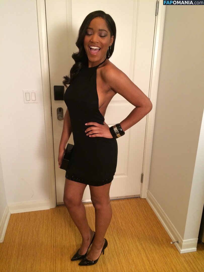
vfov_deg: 60.0
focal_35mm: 30
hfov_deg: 46.8
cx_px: 102
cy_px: 136
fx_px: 236
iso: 200
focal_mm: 4.12
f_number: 2.2
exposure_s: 1/30
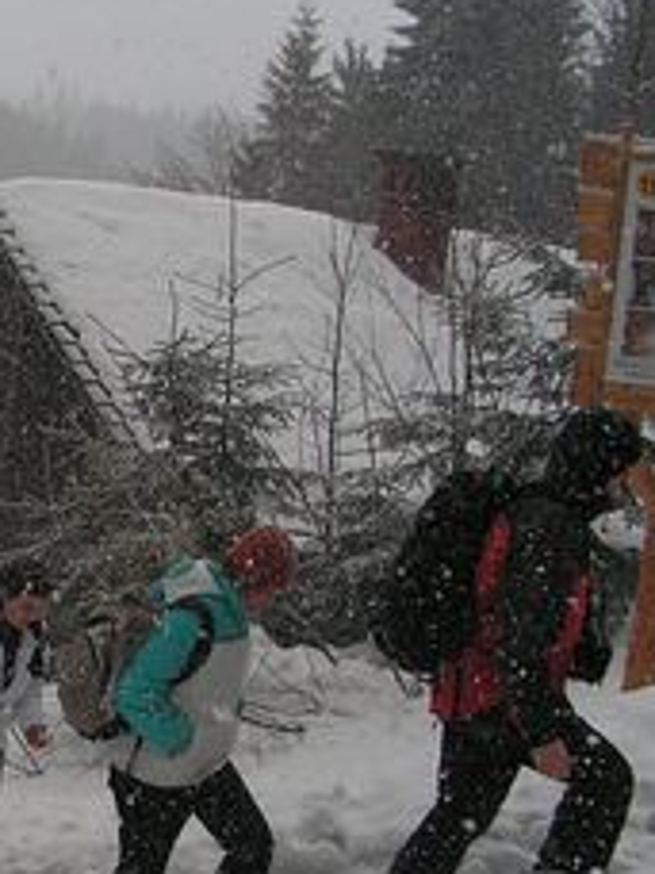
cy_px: 500
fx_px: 1791
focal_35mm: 71
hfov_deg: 19.7
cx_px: -92
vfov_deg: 27.4
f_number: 3.2
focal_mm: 6
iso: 50
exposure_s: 1/640
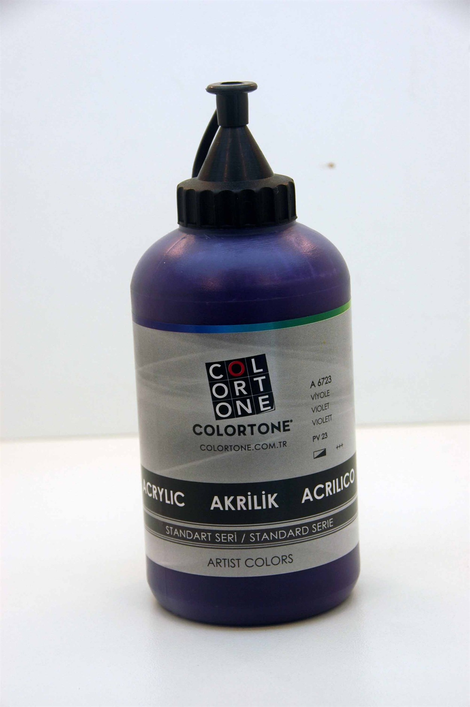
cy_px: 354
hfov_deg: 13.0
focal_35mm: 105
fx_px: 2060
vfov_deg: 19.5
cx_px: 235
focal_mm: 70
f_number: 7.1
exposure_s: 1/200
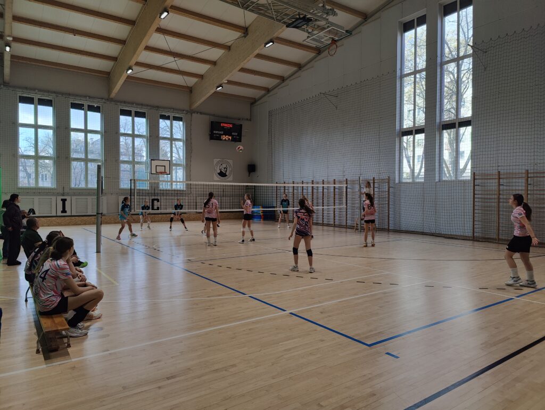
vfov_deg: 59.0
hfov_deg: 73.9
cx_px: 272
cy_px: 205
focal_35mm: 23
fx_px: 362
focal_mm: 6.06
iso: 50
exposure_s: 1/320
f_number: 1.8
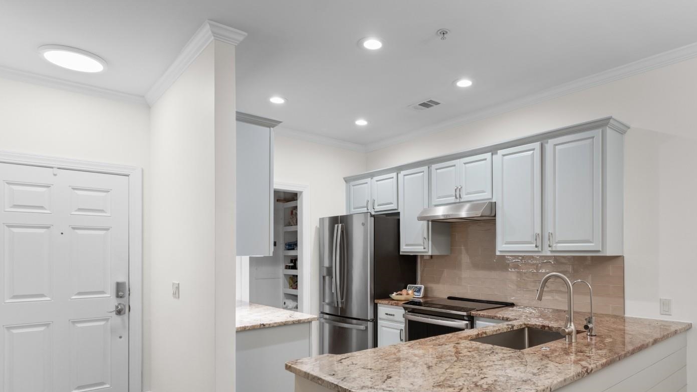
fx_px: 407
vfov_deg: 50.9
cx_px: 402
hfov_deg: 80.6
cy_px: 247
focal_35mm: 22
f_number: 4.8
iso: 100
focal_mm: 12
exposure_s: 1/3
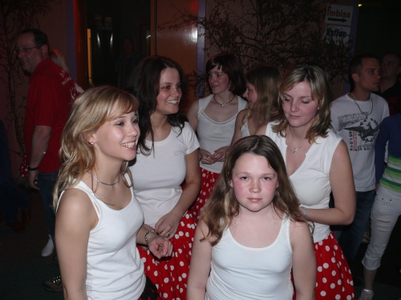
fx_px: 405
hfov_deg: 52.6
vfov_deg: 40.7
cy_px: 150
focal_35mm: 35
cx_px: 200
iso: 100
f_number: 2.8
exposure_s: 1/30
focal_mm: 7.4
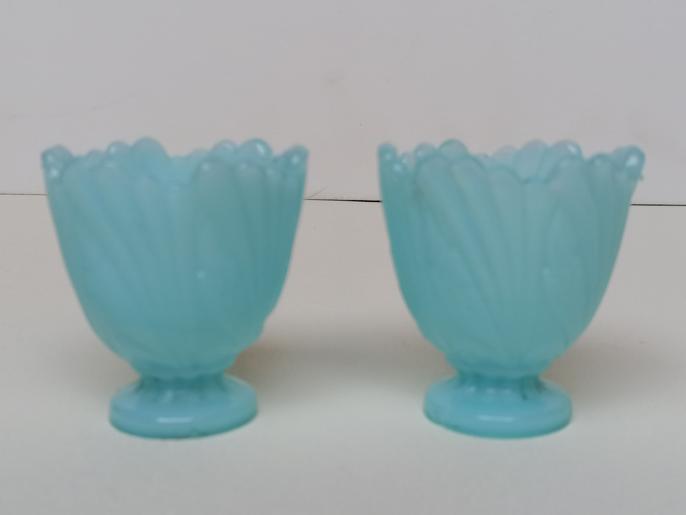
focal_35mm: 54
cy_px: 258
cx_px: 343
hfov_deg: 35.5
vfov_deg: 27.0
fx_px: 1070
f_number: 1.8
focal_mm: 4.75
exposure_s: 1/60
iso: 64
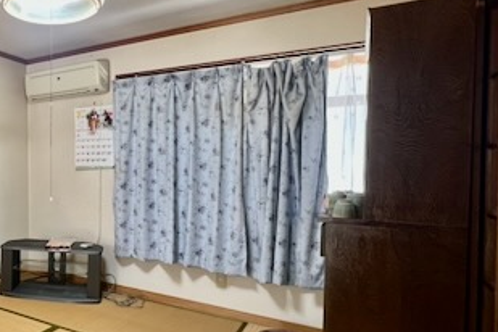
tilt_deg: -2.4
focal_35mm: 28
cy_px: 181
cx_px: 50
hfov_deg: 56.5
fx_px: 387
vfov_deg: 46.4
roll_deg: +0.4
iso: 160
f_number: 1.8
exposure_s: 1/60
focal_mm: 1.57
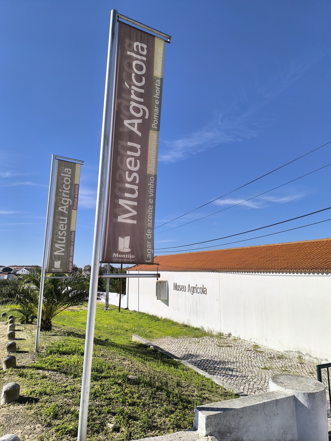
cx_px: 166
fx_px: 293
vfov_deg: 73.9
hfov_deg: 58.9
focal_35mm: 23
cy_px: 220
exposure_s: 1/1772
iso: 50
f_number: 1.65
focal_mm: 6.14
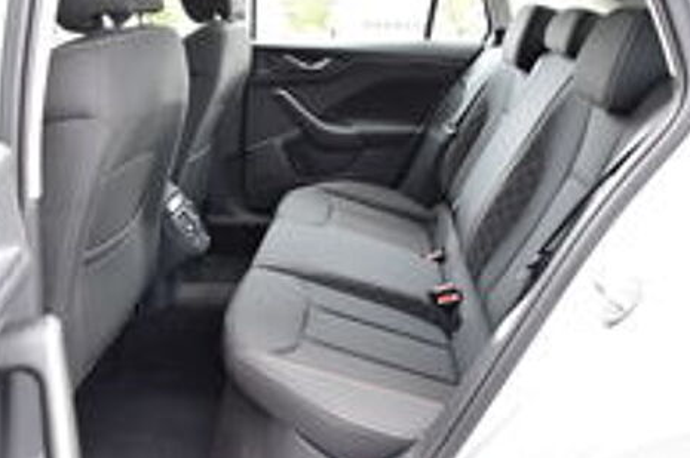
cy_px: 228
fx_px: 594
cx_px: 338
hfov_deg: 60.3
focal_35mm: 31
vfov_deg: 42.2
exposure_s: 1/60
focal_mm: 20
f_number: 4
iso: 800
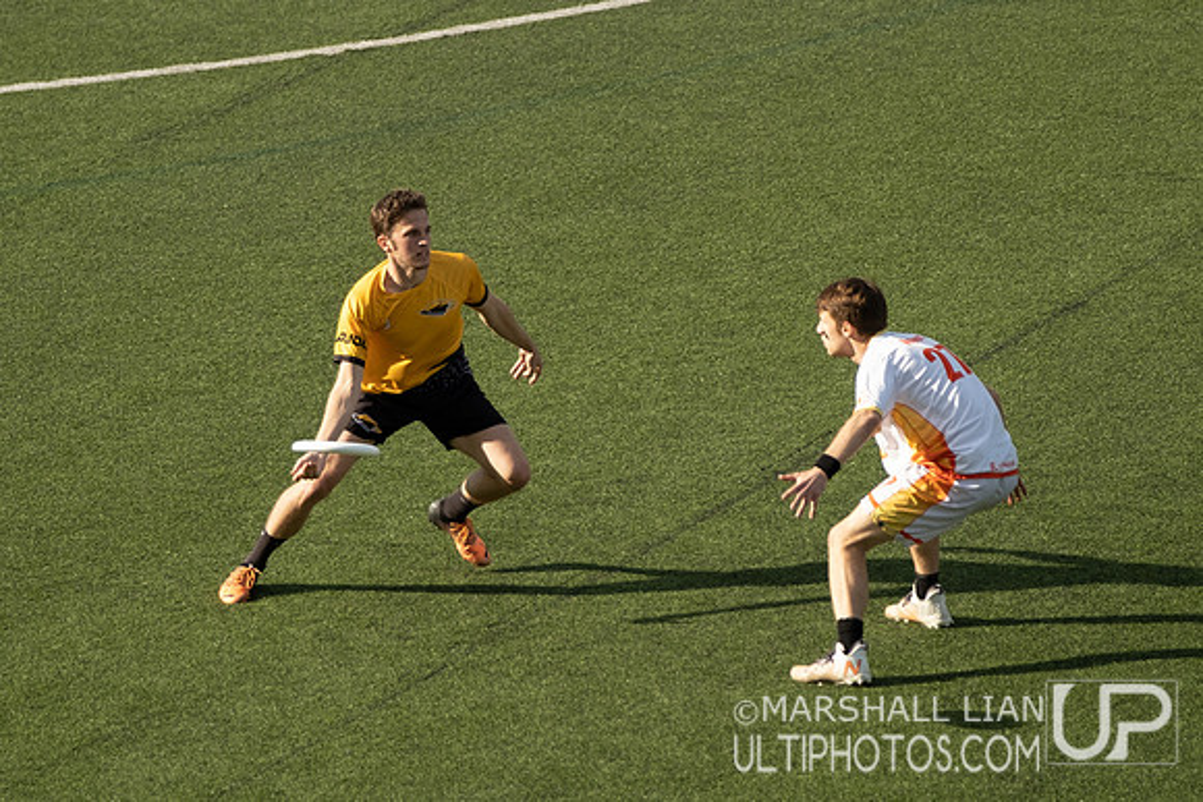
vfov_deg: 3.7
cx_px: 528
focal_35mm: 370
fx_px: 12354
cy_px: 290
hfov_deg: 5.6
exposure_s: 1/1250
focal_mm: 140
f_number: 2.8
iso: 100
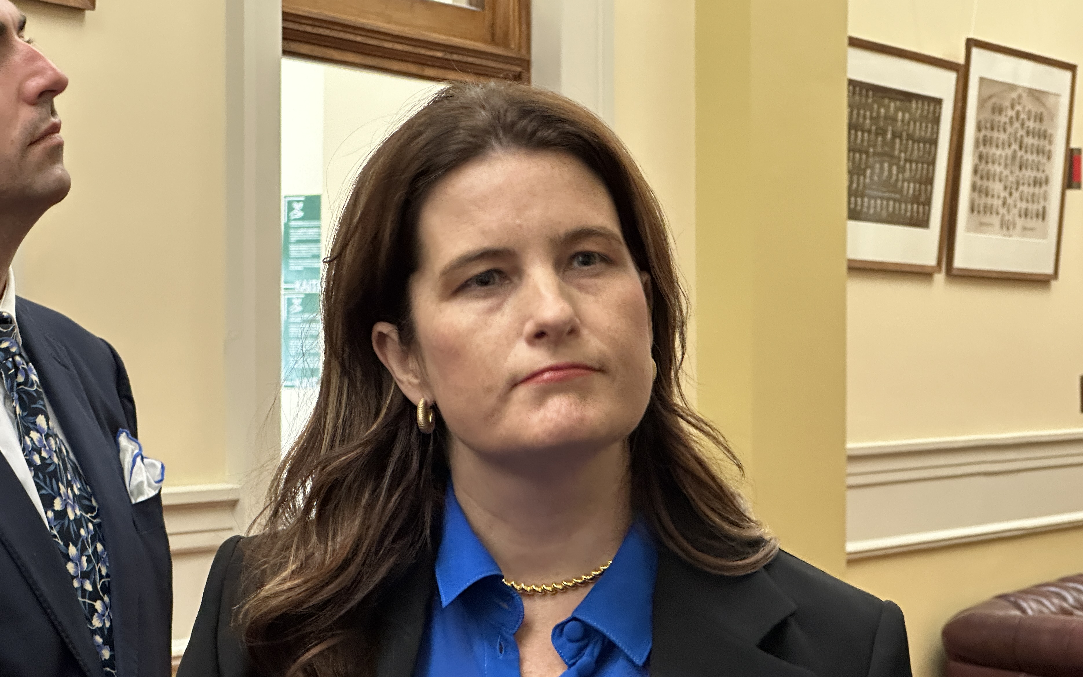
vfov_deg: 14.8
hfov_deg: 23.6
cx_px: 533
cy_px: 395
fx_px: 2597
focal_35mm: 88
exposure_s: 1/50
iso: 500
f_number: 2.8
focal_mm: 9
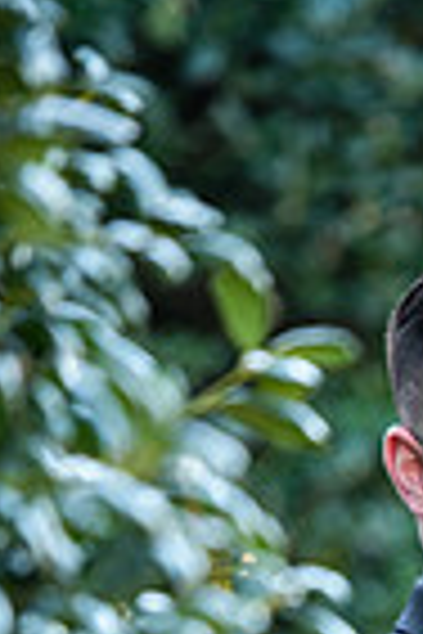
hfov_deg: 2.5
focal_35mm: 543
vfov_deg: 3.8
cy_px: 949
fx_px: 9570
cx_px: 666
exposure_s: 1/80
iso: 200
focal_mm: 170
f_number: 3.2
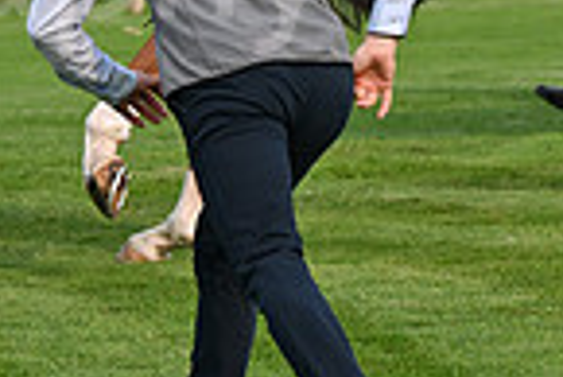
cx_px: -163
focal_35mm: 599
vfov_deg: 2.3
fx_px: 9377
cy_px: -227
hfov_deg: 3.4
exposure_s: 1/1600
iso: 400
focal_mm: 150
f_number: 5.6
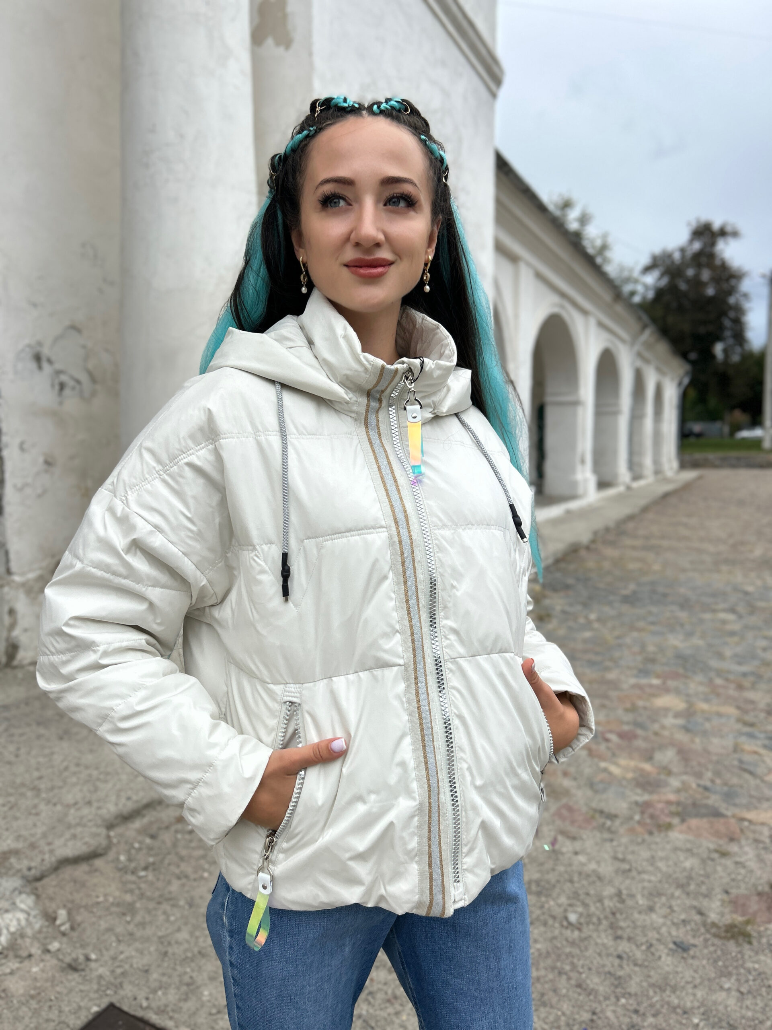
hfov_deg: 53.1
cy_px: 515
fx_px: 773
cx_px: 386
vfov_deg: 67.3
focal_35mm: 26
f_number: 1.5
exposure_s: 1/1266
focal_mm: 5.7
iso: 50
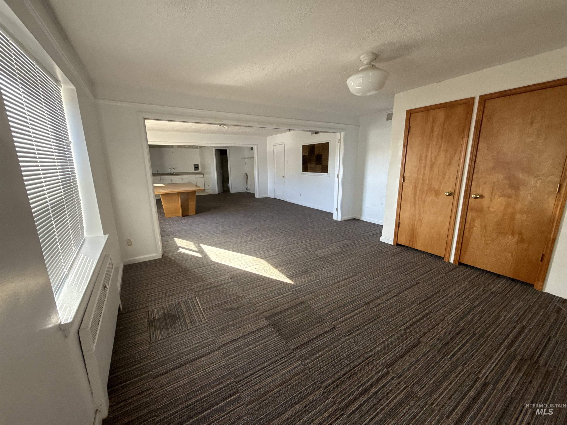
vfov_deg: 85.7
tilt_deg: -12.9
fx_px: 229
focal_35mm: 14
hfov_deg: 102.1
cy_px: 212
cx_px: 284
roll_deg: +0.4
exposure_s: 1/99
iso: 200
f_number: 2.2
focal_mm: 2.22
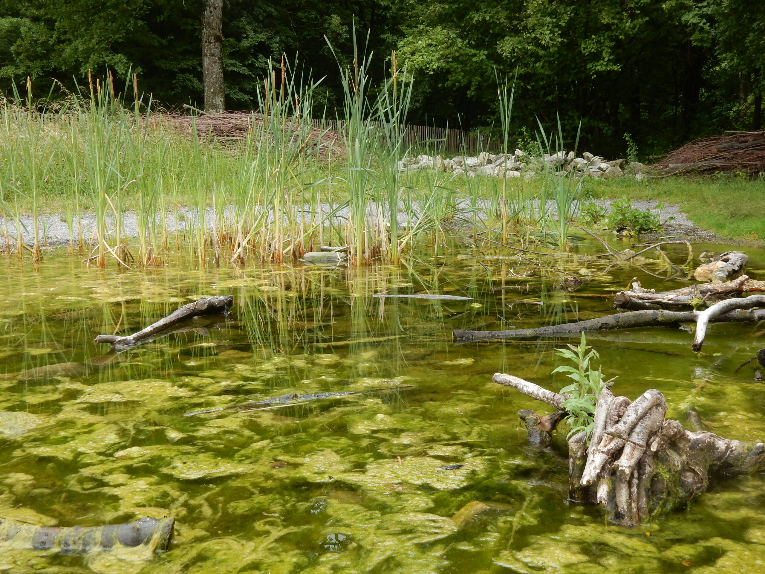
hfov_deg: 43.9
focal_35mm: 43
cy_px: 287
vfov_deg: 33.6
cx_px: 382
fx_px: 950
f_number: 4.2
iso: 125
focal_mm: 7.6
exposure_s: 1/125
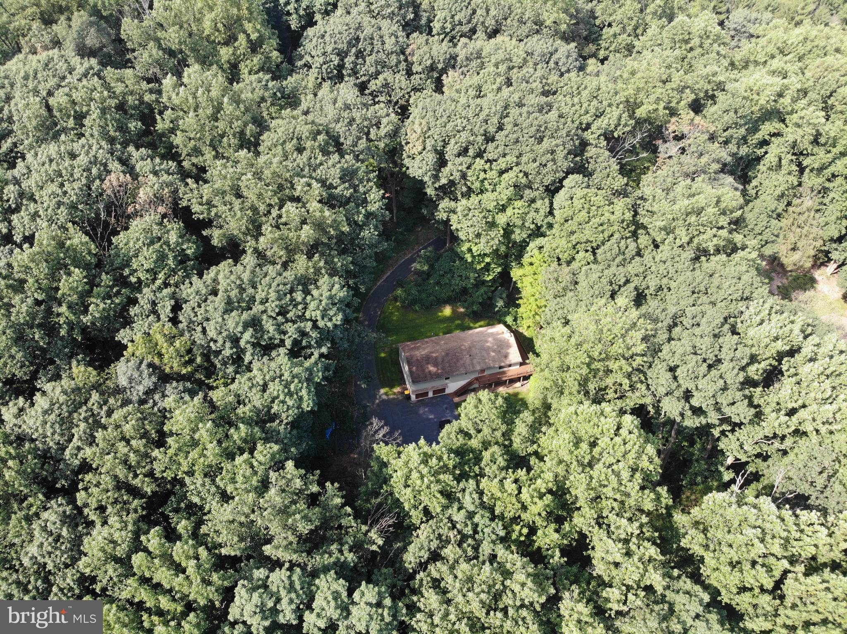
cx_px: 424
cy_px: 317
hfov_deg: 71.6
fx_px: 587
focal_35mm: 24
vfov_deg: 56.8
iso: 100
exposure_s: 1/151
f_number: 2.8
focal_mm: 4.5
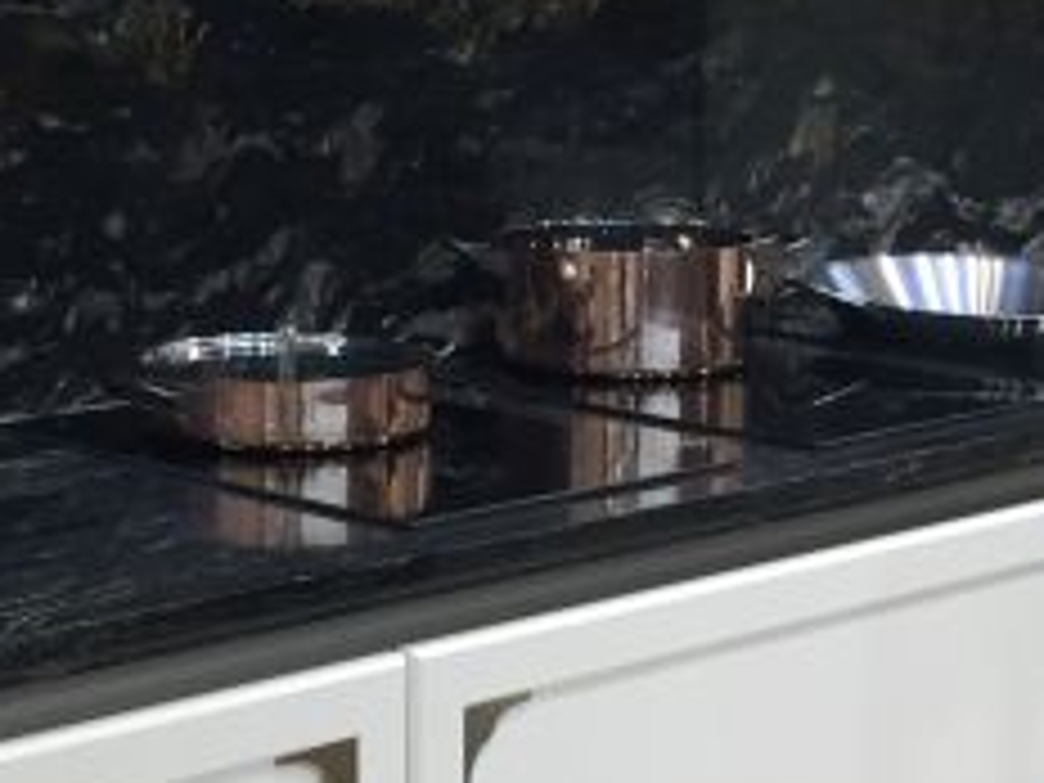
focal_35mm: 100
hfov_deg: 19.6
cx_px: 598
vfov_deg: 14.8
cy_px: 396
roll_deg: -1.2
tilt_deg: -10.2
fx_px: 3016
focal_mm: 4.15
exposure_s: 1/30
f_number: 2.2
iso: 32
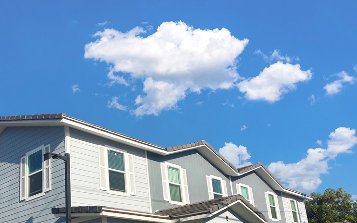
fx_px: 370
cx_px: 128
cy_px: 171
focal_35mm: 38
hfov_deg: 50.9
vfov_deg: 32.8
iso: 50
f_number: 1.6
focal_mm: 5.96
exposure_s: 1/4082
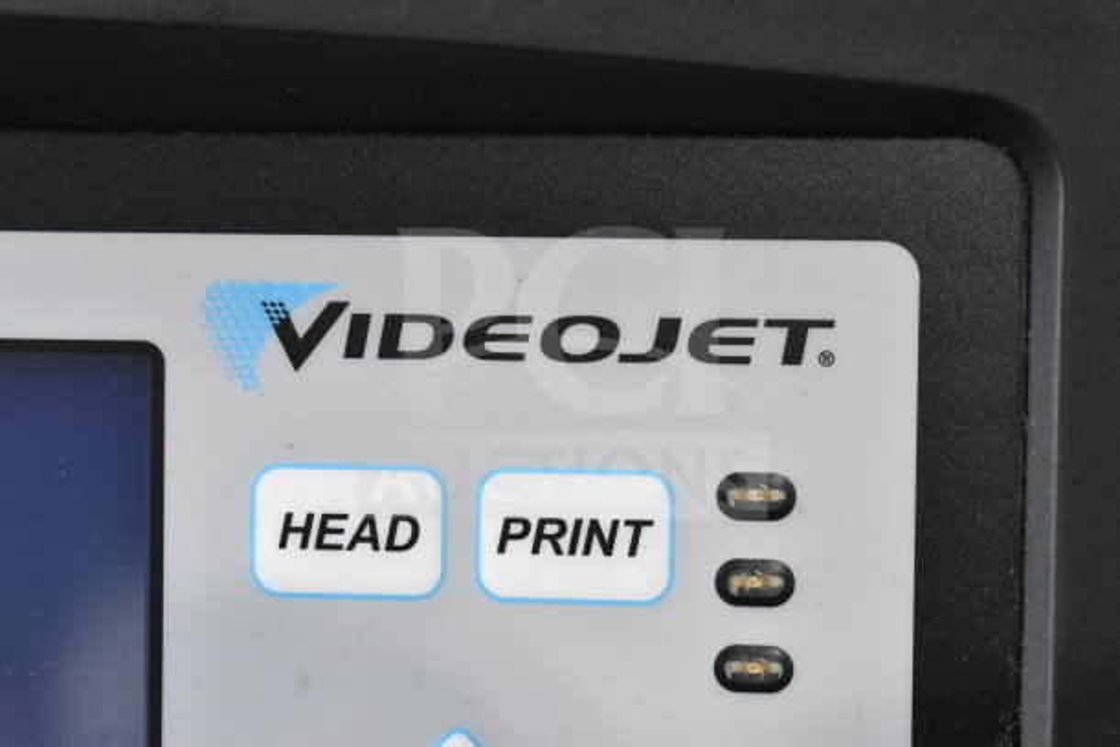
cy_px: 374
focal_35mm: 82
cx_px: 560
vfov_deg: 16.6
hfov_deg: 24.6
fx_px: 2567
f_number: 9
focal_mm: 55
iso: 6400
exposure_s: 1/320
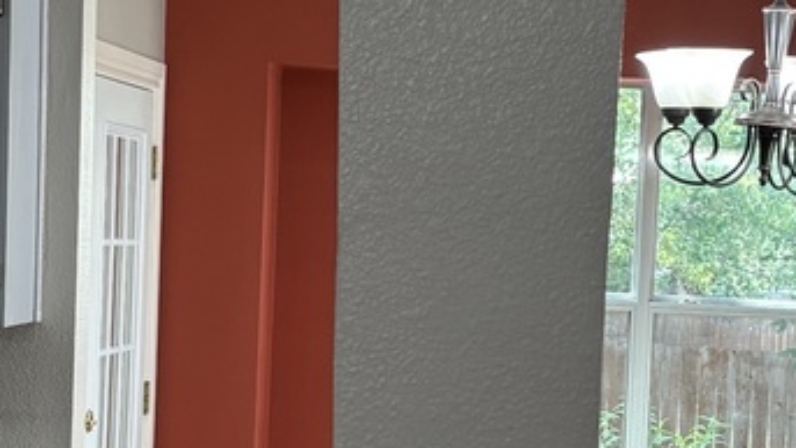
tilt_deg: -4.1
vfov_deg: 10.2
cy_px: 360
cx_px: 487
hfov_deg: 18.0
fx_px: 2512
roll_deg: -3.6
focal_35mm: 119
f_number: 1.6
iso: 80
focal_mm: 5.96
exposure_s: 1/120
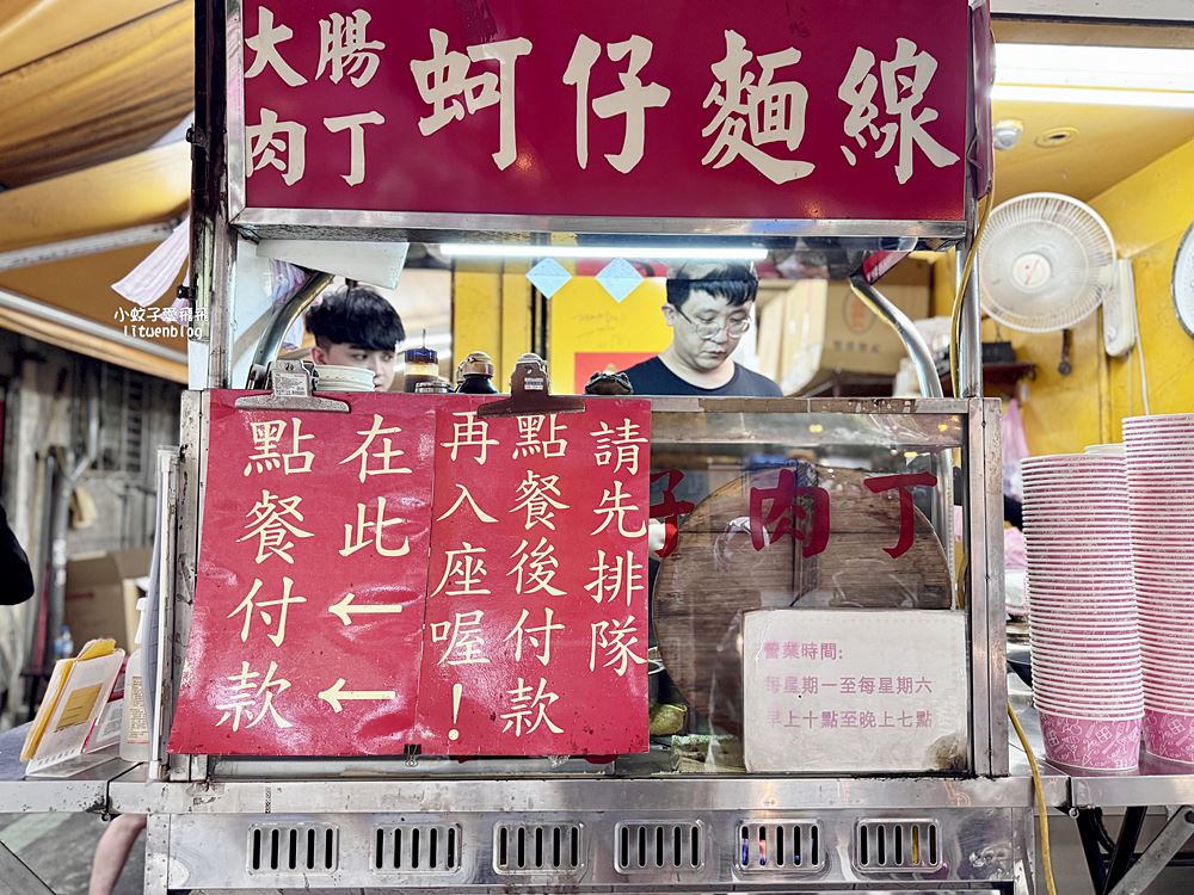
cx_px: 597
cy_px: 448
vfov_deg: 56.8
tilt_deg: +3.9
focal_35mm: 24
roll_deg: +0.5
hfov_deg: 71.6
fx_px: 828
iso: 320
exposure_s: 1/60
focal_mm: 6.76
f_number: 1.78
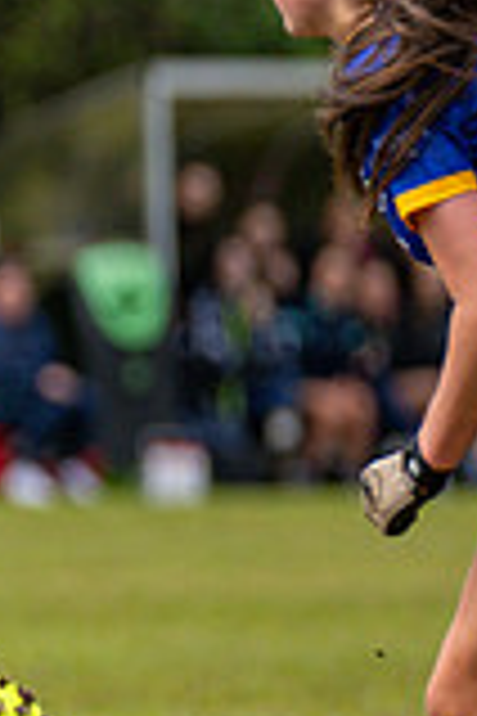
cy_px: 407
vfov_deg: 2.0
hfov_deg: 1.3
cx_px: -908
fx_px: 20708
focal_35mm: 1042
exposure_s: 1/4000
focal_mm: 220
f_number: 2.8
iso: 360
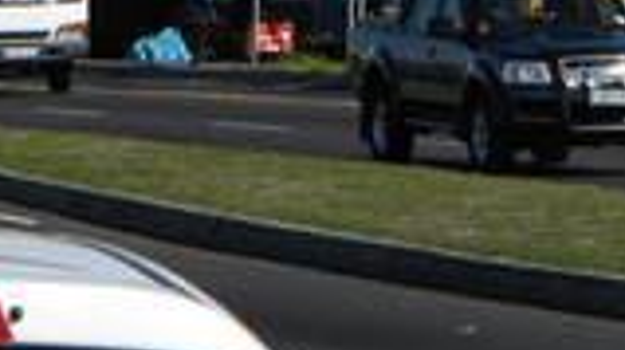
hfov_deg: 5.9
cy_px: -336
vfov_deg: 3.3
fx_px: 5959
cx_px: 884
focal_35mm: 360
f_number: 9.4
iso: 80
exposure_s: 1/262
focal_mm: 19
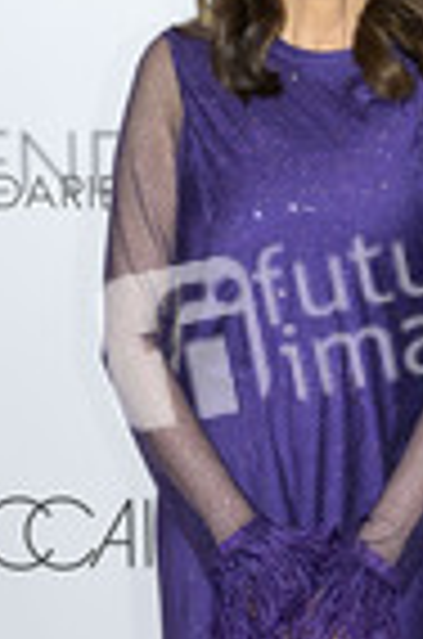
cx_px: 459
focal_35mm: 155
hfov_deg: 8.7
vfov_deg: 13.2
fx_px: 2745
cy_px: 549
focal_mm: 55
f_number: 5.6
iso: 640
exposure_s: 1/250
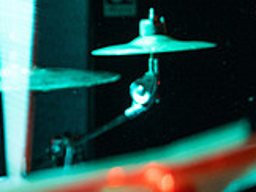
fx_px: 1400
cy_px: 16
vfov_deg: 7.9
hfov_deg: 10.2
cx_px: -71
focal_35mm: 189
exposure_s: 1/200
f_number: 1.8
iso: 4000
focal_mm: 50
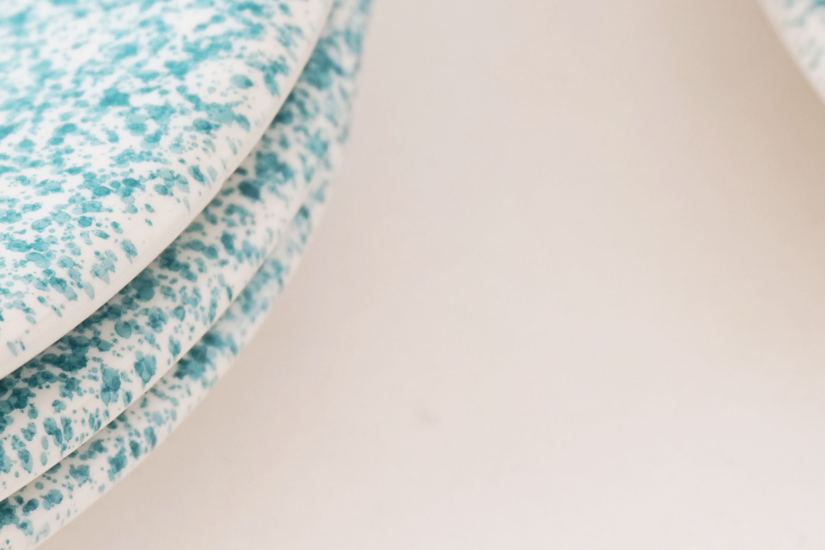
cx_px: 87
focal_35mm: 141
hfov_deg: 14.4
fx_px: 3236
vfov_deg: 9.7
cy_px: 481
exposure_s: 1/60
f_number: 5.6
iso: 200
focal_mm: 37
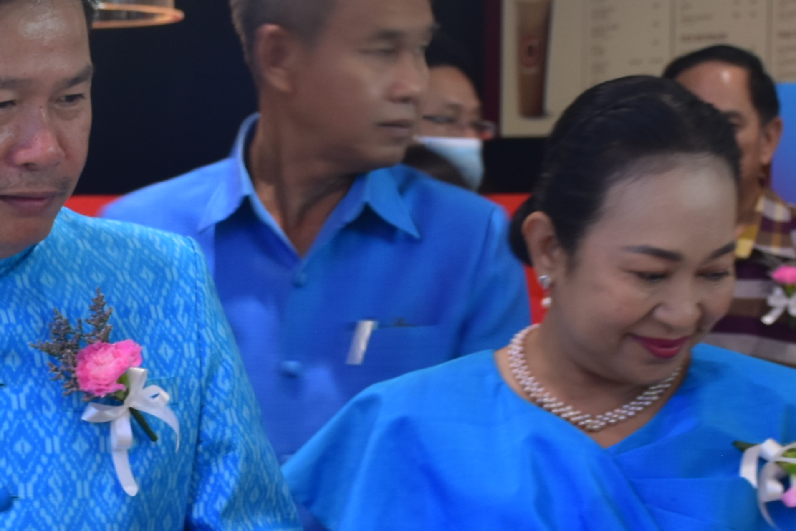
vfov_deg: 9.1
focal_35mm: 151
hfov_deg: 13.6
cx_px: 382
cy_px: 487
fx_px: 3339
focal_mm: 32
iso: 400
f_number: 6.3
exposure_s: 1/15
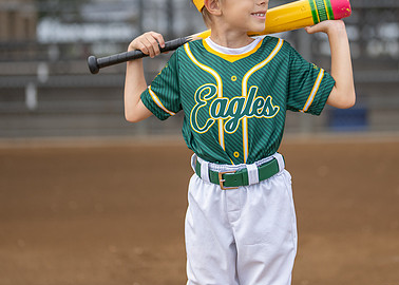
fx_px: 1009
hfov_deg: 22.3
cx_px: 250
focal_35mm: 89
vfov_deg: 16.0
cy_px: 72
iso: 200
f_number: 1.2
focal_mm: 50
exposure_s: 1/3200
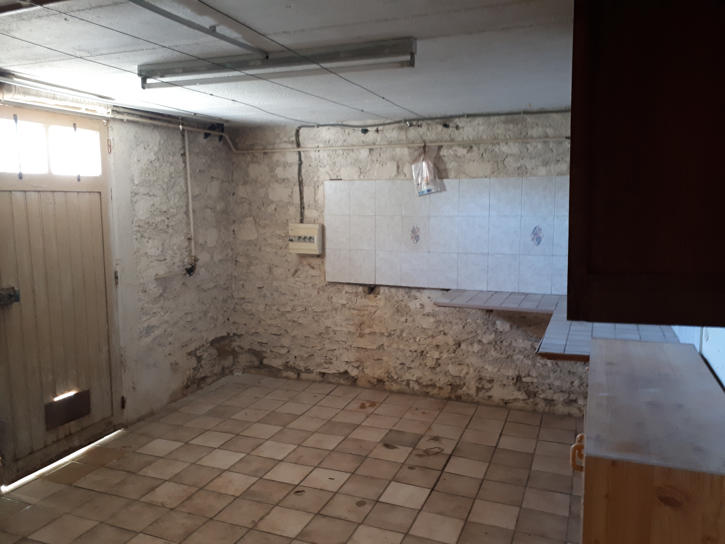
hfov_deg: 65.3
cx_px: 362
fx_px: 565
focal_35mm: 27
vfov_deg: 51.4
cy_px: 272
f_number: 1.9
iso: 200
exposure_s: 1/17
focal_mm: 3.6
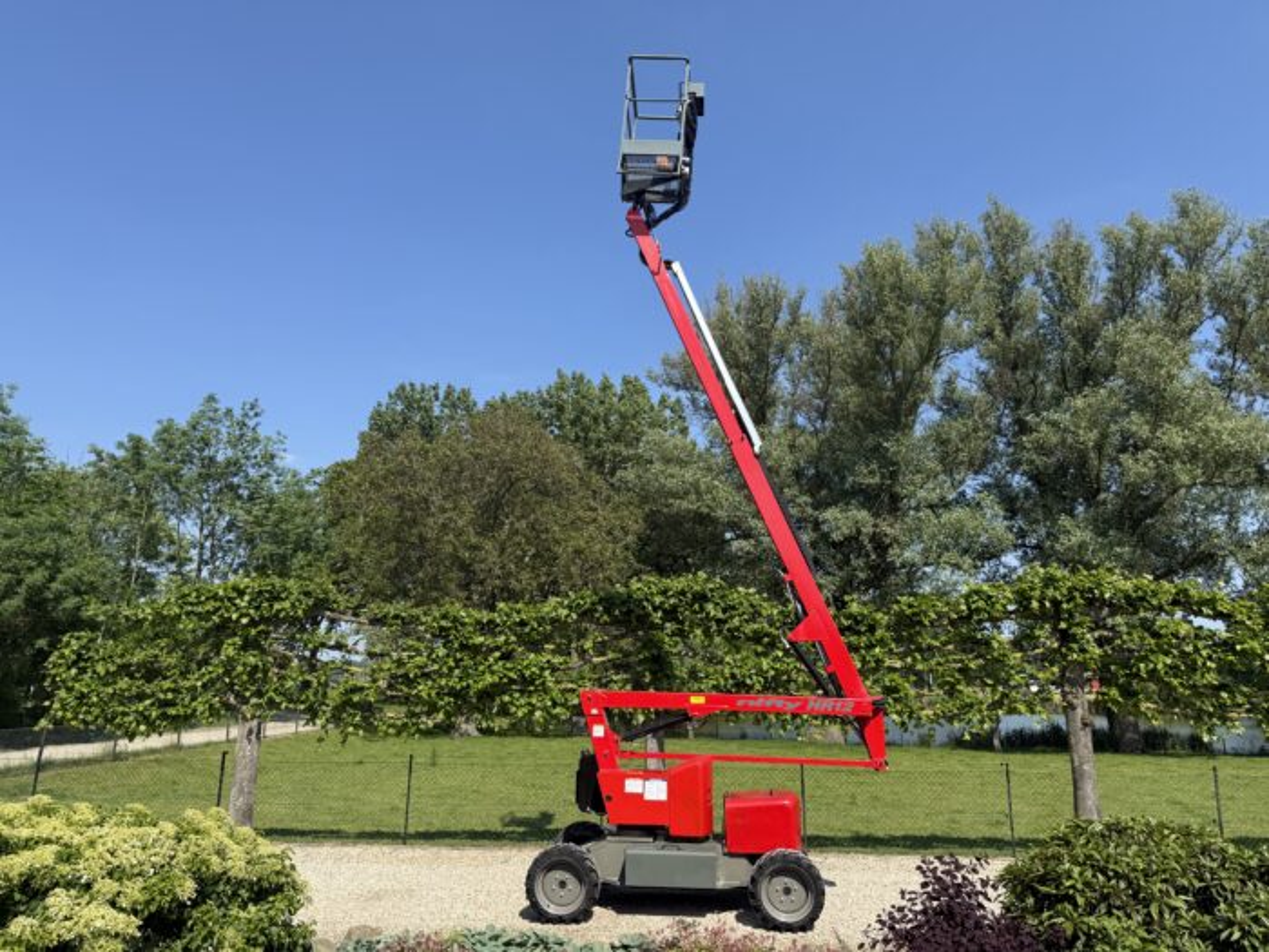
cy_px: 476
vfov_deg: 56.8
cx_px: 634
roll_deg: -1.1
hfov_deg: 71.6
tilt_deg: +12.7
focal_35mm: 24
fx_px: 880
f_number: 1.78
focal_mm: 6.76
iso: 80
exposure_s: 1/3584
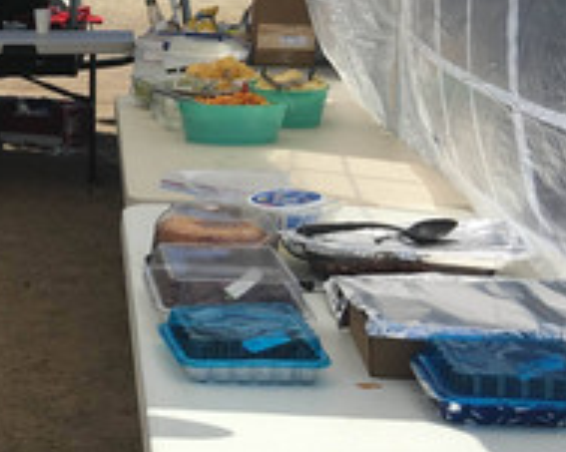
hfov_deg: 18.3
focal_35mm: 96
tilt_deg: -10.2
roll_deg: +1.5
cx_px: -213
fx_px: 1607
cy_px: 204
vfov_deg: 16.0
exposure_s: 1/2137
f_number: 2.2
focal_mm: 4.15
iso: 25
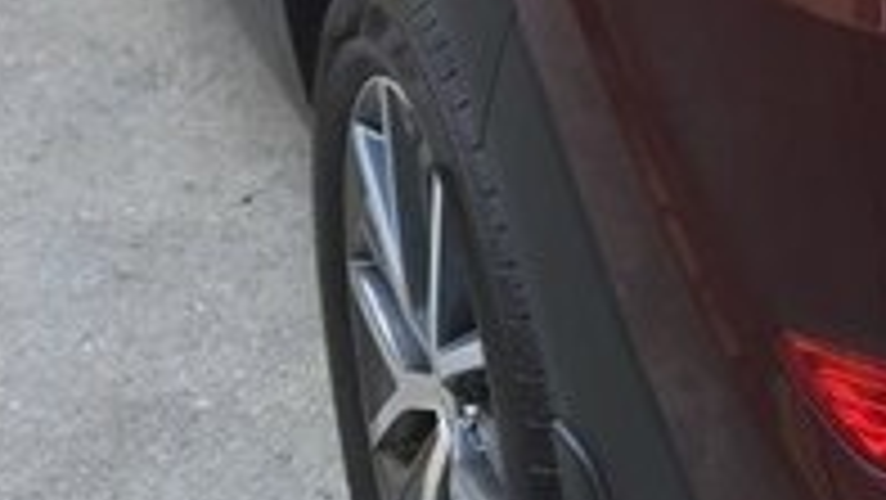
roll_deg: +0.1
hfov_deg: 18.1
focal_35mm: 106
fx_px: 2491
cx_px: 1309
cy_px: -259
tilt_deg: -14.8
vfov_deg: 11.0
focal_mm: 4.15
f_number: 2.2
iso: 40
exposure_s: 1/100
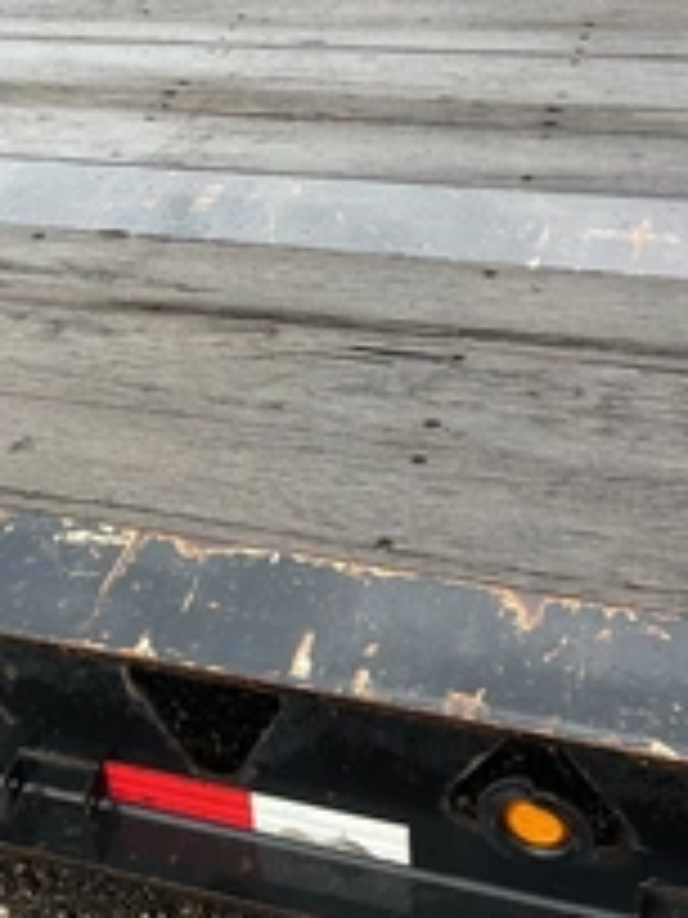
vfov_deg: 33.3
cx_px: 256
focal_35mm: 57
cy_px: 261
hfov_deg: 25.6
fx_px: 1511
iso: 20
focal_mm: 3
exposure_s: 1/161
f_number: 1.8
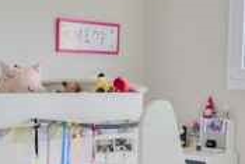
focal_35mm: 73
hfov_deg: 27.7
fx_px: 497
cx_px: 129
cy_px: 127
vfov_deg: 18.6
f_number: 8
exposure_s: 1/160
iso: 800
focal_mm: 16
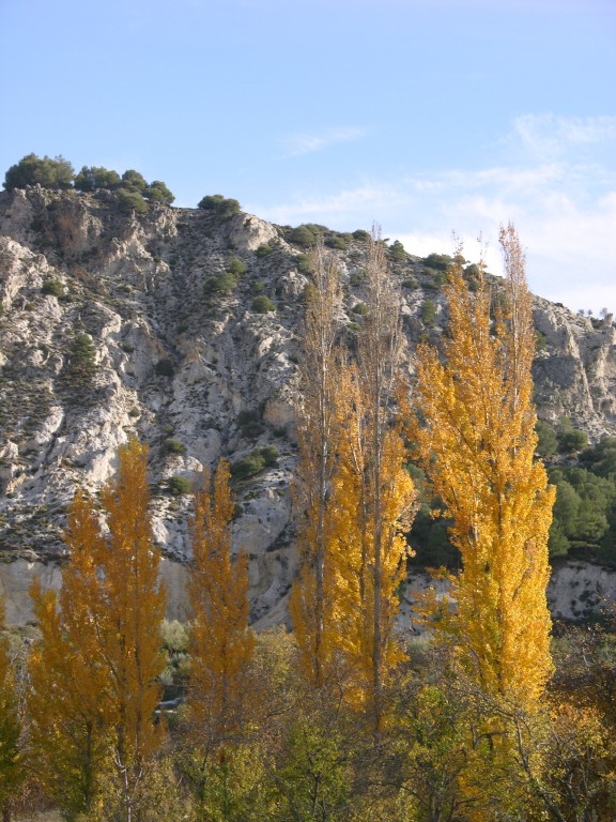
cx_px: 308
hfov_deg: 14.8
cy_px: 411
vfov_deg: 19.6
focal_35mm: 100
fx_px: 2373
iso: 50
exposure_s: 1/213
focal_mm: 25.4
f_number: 4.1
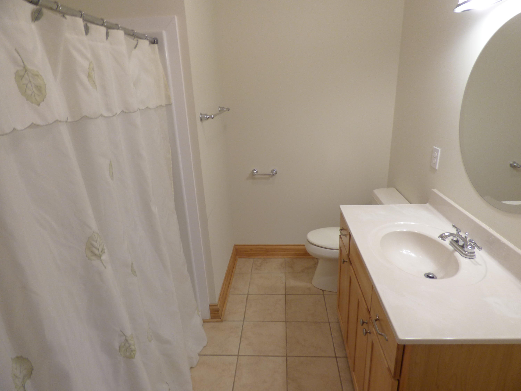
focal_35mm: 20
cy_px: 196
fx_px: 301
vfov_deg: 66.0
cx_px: 260
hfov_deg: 81.7
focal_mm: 3.58
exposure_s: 1/15
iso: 100
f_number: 2.8
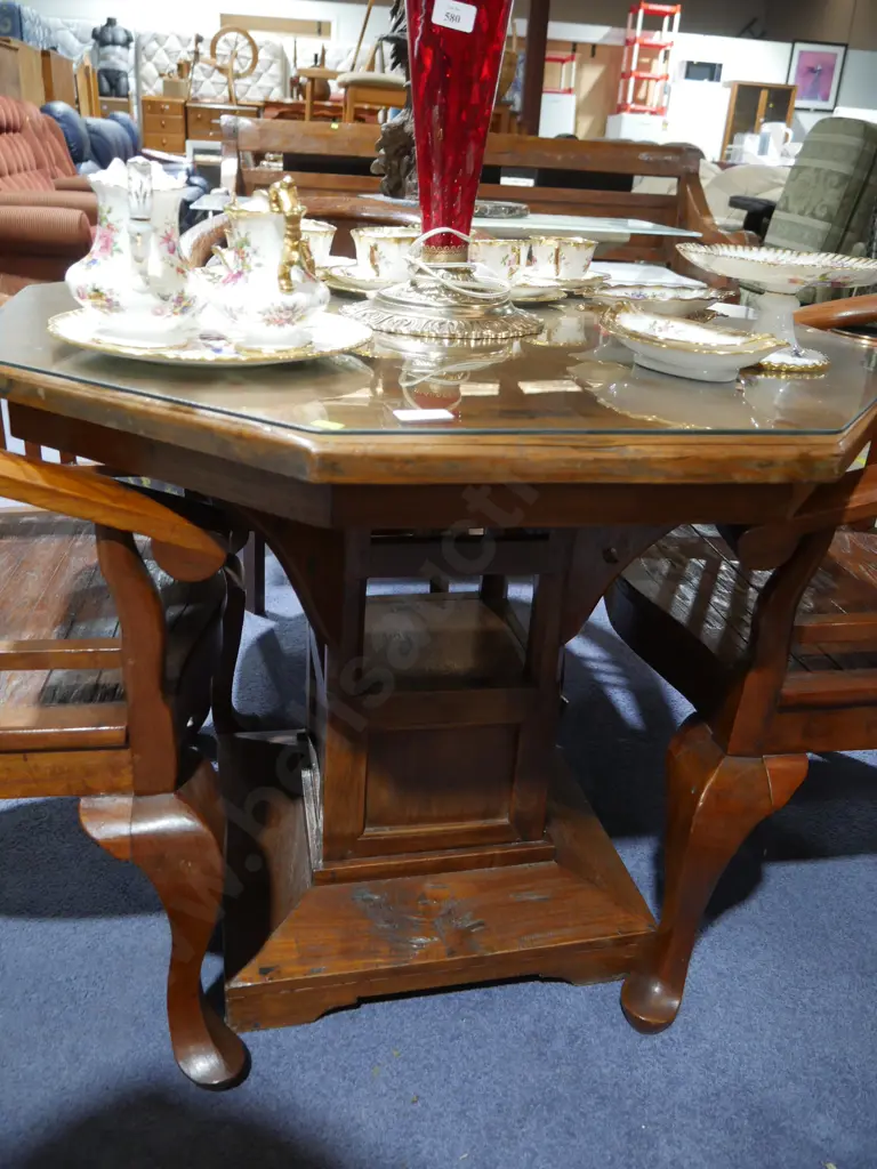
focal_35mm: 28
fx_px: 946
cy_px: 584
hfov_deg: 49.7
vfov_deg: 63.4
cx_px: 438
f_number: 3.5
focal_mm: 14
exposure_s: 1/60
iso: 800
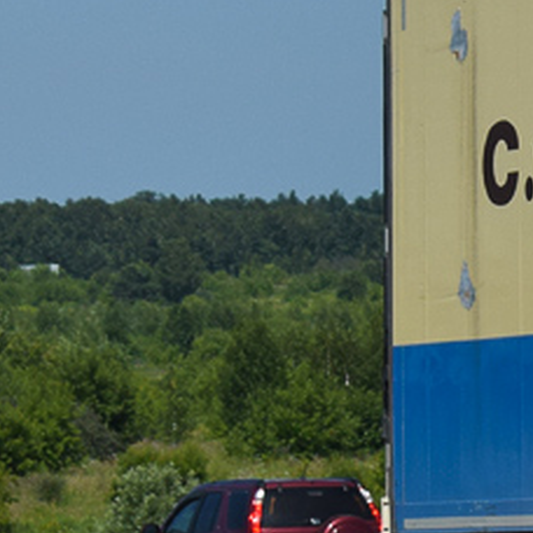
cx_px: 1302
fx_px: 6415
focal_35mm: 368
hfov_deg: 4.6
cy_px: 68
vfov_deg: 4.8
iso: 200
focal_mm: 55
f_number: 7.1
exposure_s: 1/1600
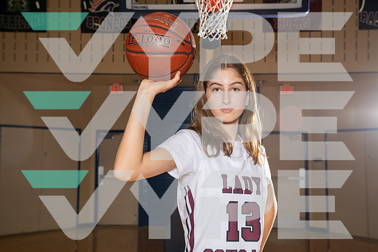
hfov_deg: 41.9
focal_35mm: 47
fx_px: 494
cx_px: 189
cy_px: 126
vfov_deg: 28.7
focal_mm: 47
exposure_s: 1/250
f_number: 5.6
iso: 640
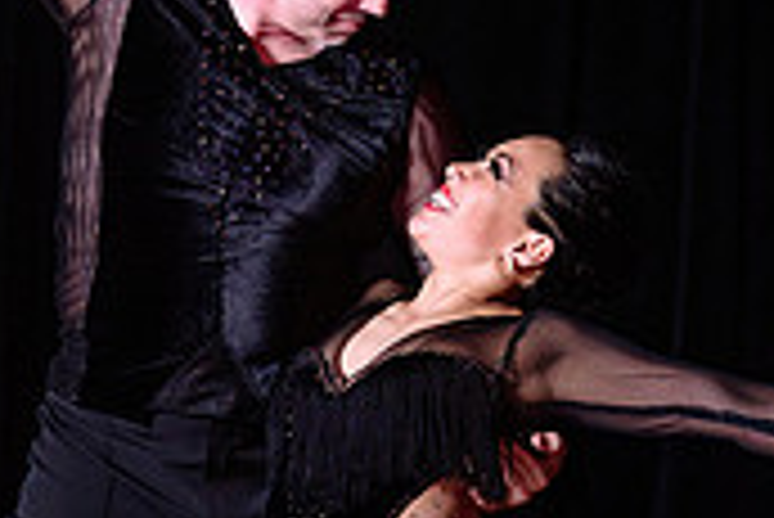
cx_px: 418
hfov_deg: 4.8
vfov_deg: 3.2
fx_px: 9253
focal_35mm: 430
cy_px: 422
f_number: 3.2
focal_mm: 110
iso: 400
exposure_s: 1/160
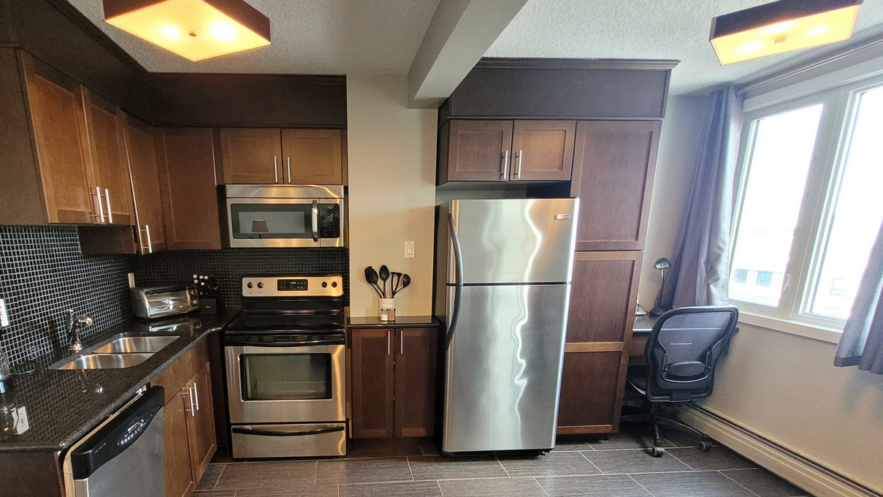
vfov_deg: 59.3
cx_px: 372
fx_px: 421
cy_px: 340
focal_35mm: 18
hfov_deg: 91.9
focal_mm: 1.74
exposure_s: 1/60
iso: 400
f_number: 2.2
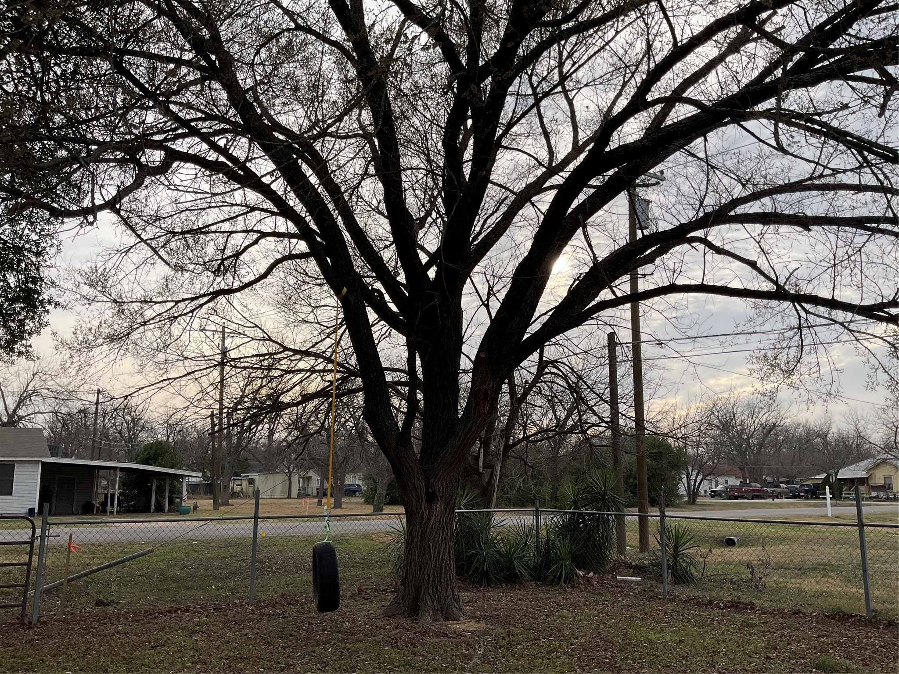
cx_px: 450
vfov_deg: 48.2
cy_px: 337
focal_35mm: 29
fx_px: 753
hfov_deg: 61.7
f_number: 1.8
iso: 16
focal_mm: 3
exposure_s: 1/1311
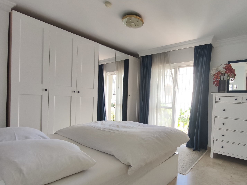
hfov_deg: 77.9
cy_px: 102
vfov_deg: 63.3
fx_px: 150
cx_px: 151
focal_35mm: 21
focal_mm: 1.91
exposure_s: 1/100
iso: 80
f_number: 2.2
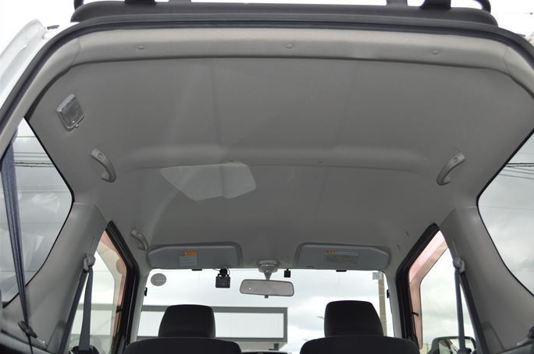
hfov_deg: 44.1
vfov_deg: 30.1
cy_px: 175
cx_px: 272
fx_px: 659
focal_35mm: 45
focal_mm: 29
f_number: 4.5
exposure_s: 1/160
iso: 100
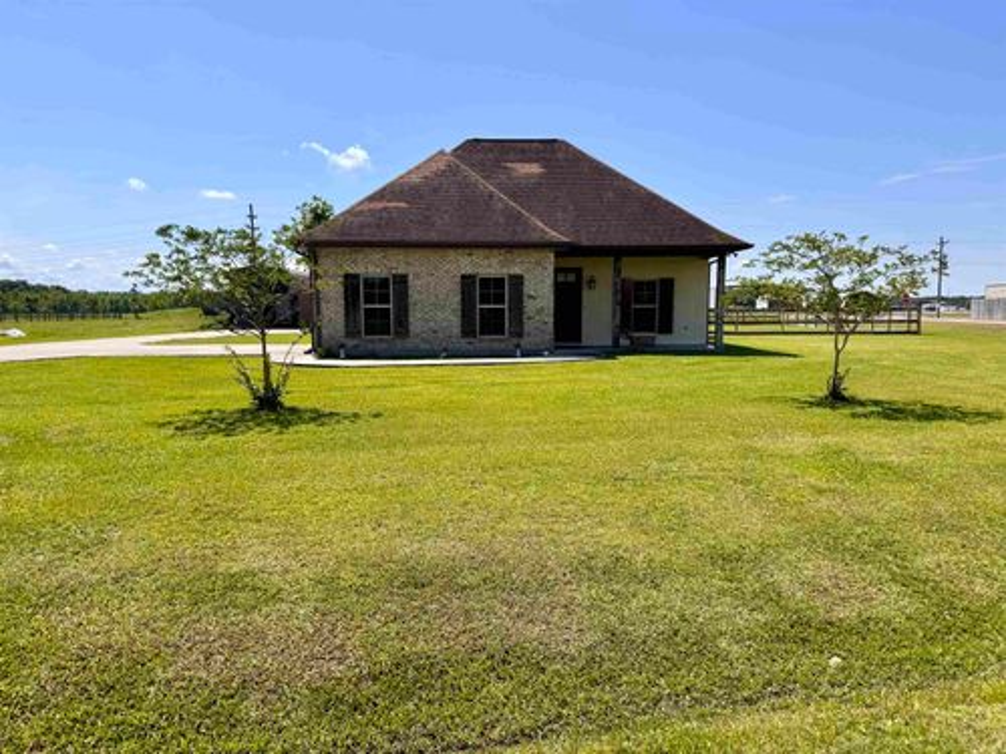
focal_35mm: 24
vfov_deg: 56.8
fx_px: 697
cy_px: 377
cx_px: 503
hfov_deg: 71.6
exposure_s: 1/6410
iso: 80
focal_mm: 6.76
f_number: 1.78
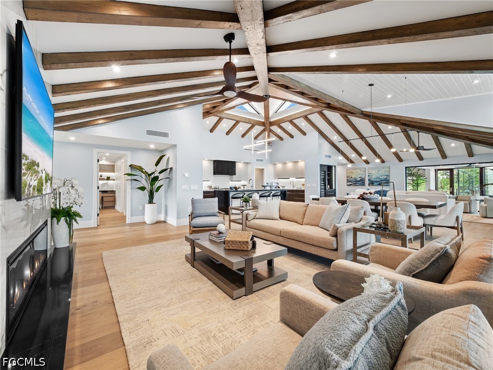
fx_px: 199
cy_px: 185
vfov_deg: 85.7
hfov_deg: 102.1
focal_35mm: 14
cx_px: 246
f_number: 7.1
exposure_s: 1/4
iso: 200
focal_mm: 7
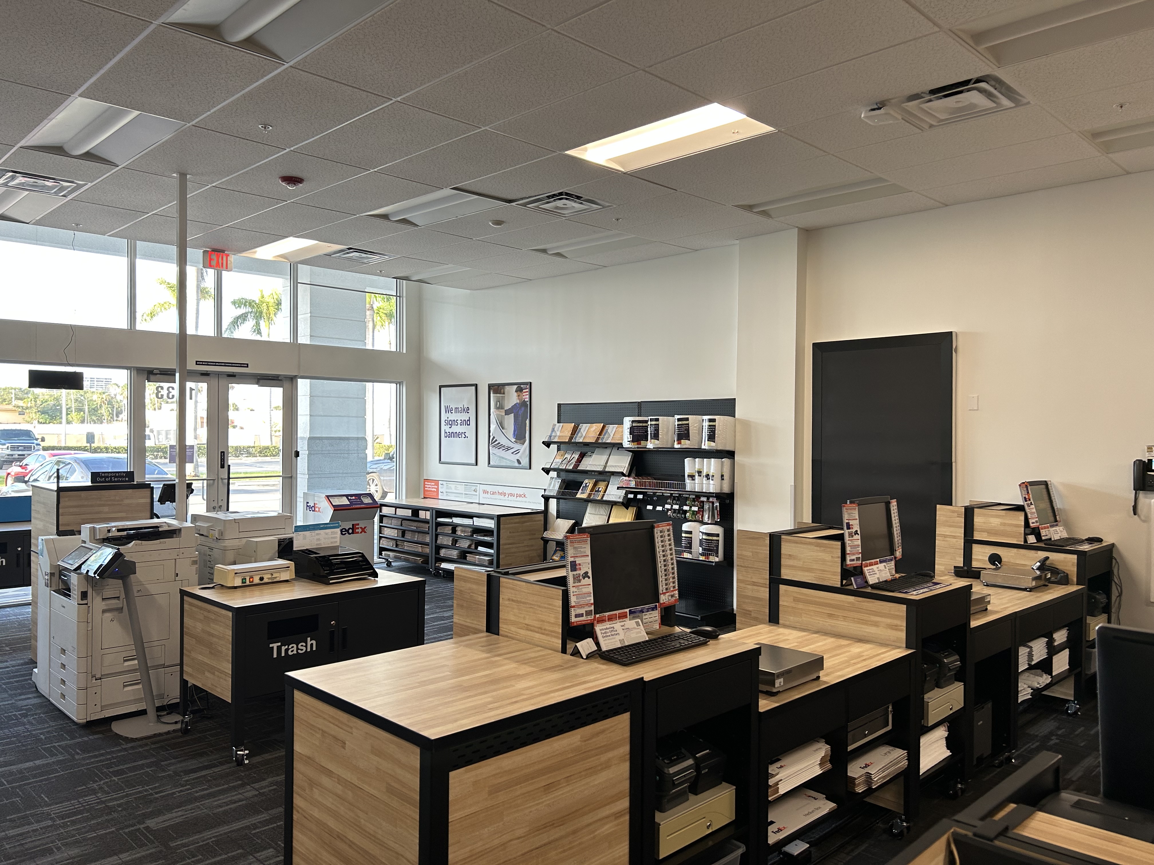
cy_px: 432
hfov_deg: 67.3
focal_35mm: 26
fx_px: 867
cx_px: 577
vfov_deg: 53.1
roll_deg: +0.1
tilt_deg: -0.3
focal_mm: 5.7
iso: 64
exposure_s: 1/120
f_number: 1.5
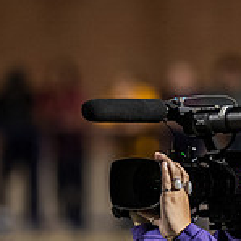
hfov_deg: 3.1
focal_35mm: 563
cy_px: 230
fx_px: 4435
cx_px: 278
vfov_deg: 3.1
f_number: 3.2
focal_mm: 170
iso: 4000
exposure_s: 1/320
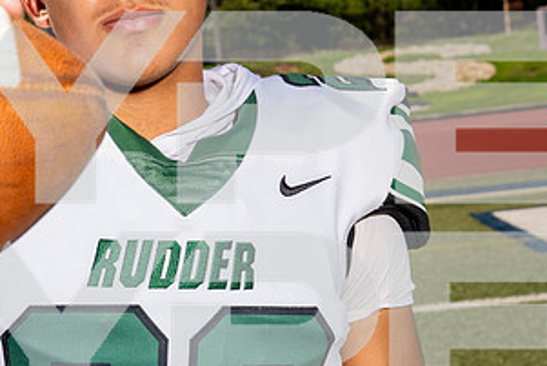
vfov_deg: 11.8
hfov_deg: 17.5
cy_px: 105
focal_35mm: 116
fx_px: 1763
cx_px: 136
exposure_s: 1/250
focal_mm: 54
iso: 100
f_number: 11
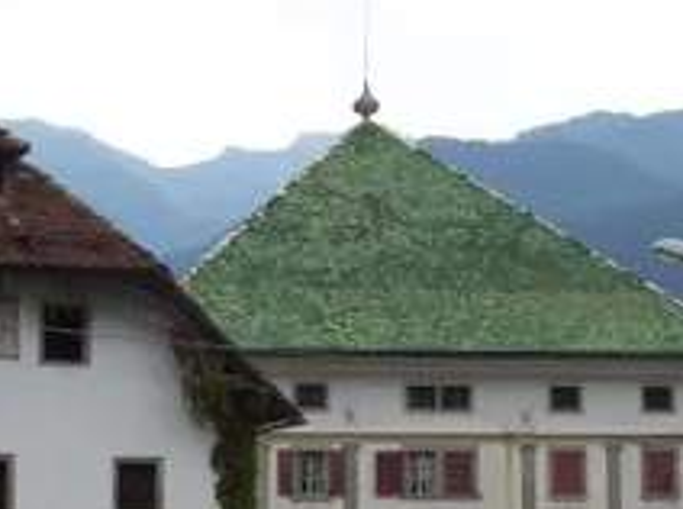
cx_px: 284
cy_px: 283
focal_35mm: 111
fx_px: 2185
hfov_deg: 17.8
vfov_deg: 13.3
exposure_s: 1/330
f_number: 3.4
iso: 80
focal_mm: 9.4
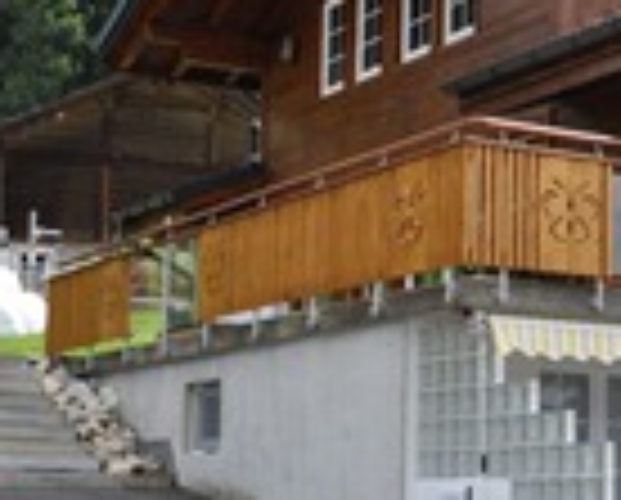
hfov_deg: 20.2
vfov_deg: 16.6
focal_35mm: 92
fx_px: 1694
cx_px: 612
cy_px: 401
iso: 200
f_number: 10
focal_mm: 20
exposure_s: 1/200
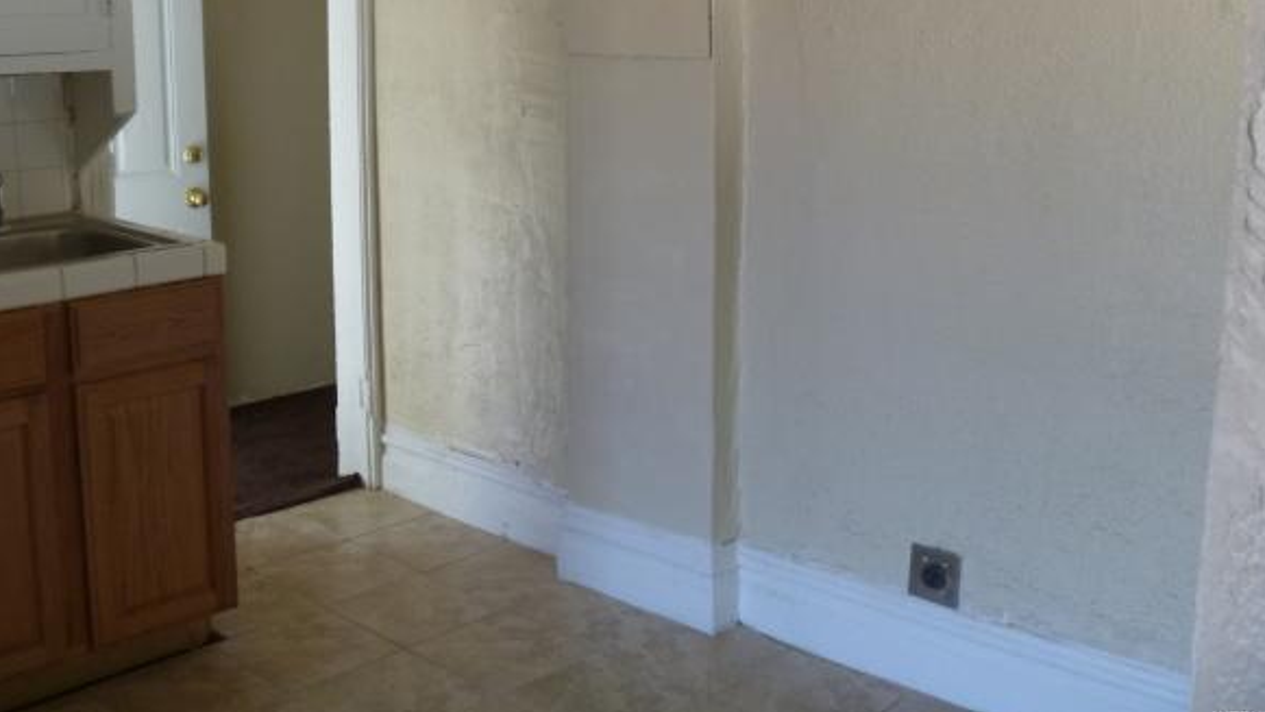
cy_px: 205
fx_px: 1409
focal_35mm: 42
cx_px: 586
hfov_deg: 48.3
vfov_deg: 28.1
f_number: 3.5
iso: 200
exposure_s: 1/30
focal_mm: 6.3
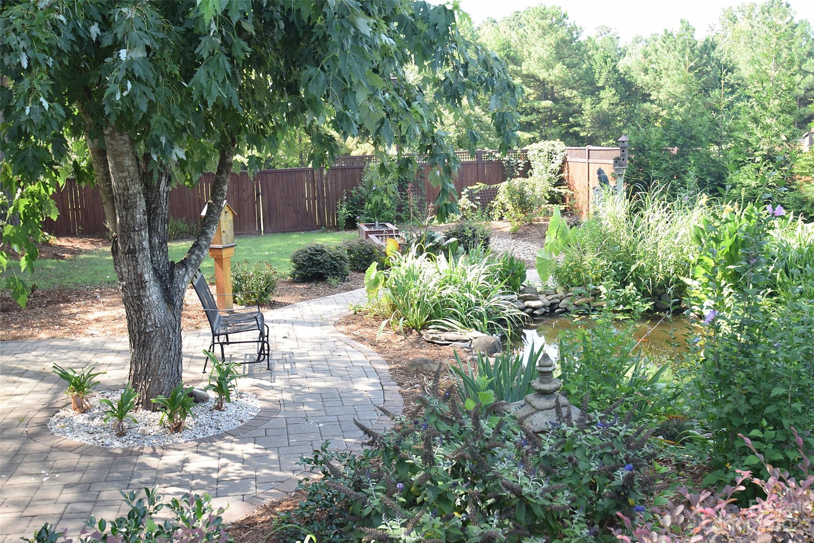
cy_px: 272
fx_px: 814
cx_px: 407
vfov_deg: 36.9
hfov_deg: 53.1
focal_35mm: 36
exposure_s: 1/125
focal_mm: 24
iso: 280
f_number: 5.6
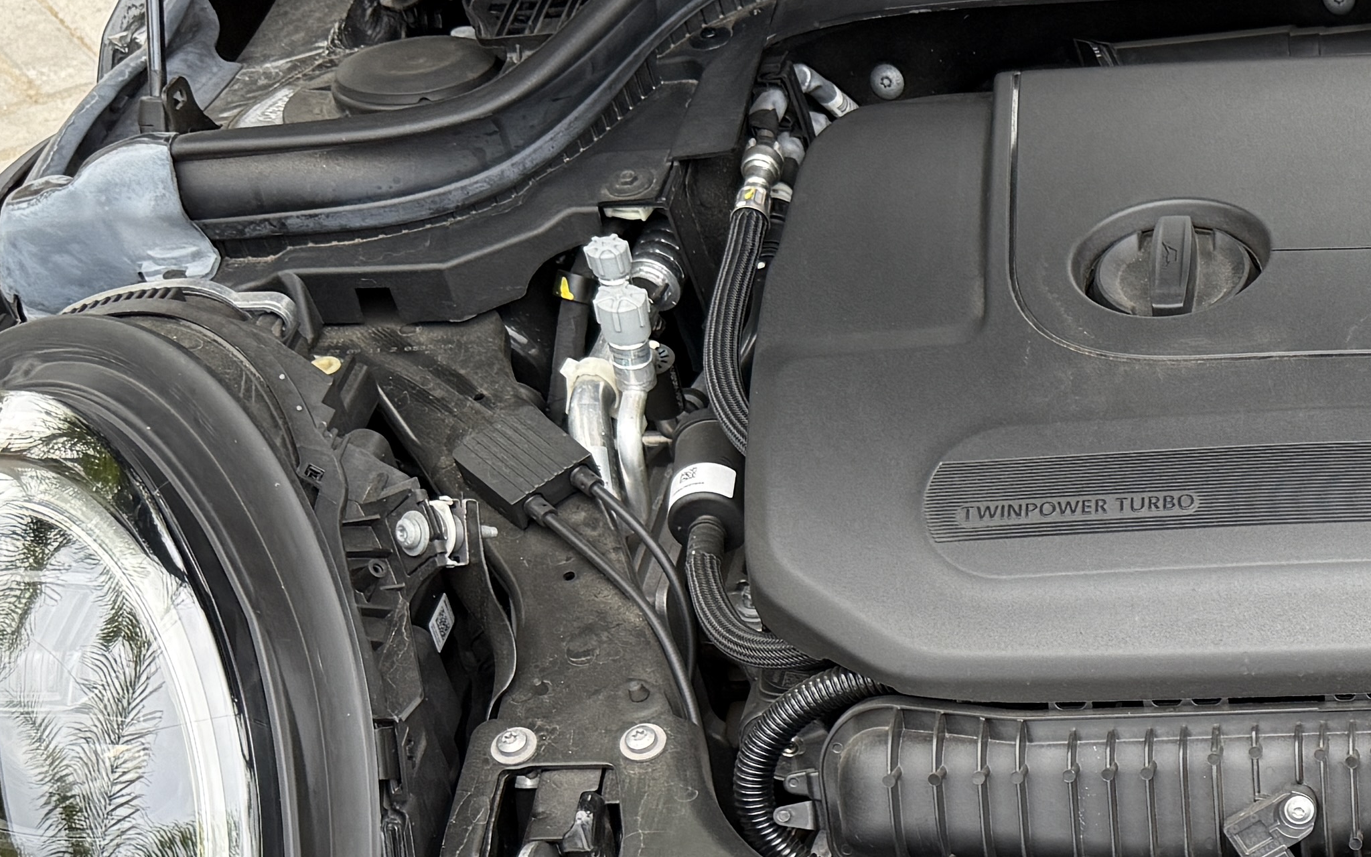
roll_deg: -6.0
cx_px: 1640
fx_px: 2653
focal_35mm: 71
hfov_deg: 25.9
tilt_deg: -43.1
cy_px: 819
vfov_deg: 18.0
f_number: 1.78
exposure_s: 1/159
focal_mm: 6.76
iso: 125
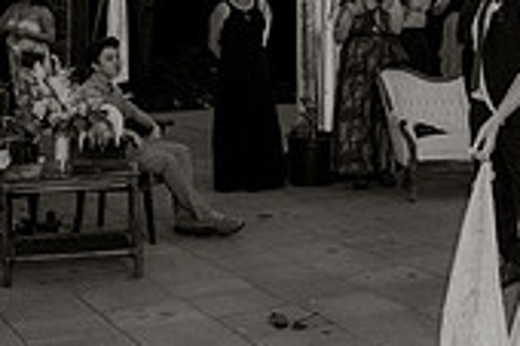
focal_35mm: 83
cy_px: -34
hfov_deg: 23.6
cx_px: 499
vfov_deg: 16.0
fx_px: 1198
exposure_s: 1/200
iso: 2500
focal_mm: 24
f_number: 2.8
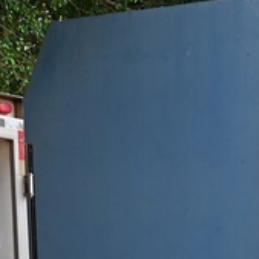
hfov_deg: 8.3
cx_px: 316
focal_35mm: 208
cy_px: 454
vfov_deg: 8.1
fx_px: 1761
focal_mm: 46
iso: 200
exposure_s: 1/100
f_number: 5
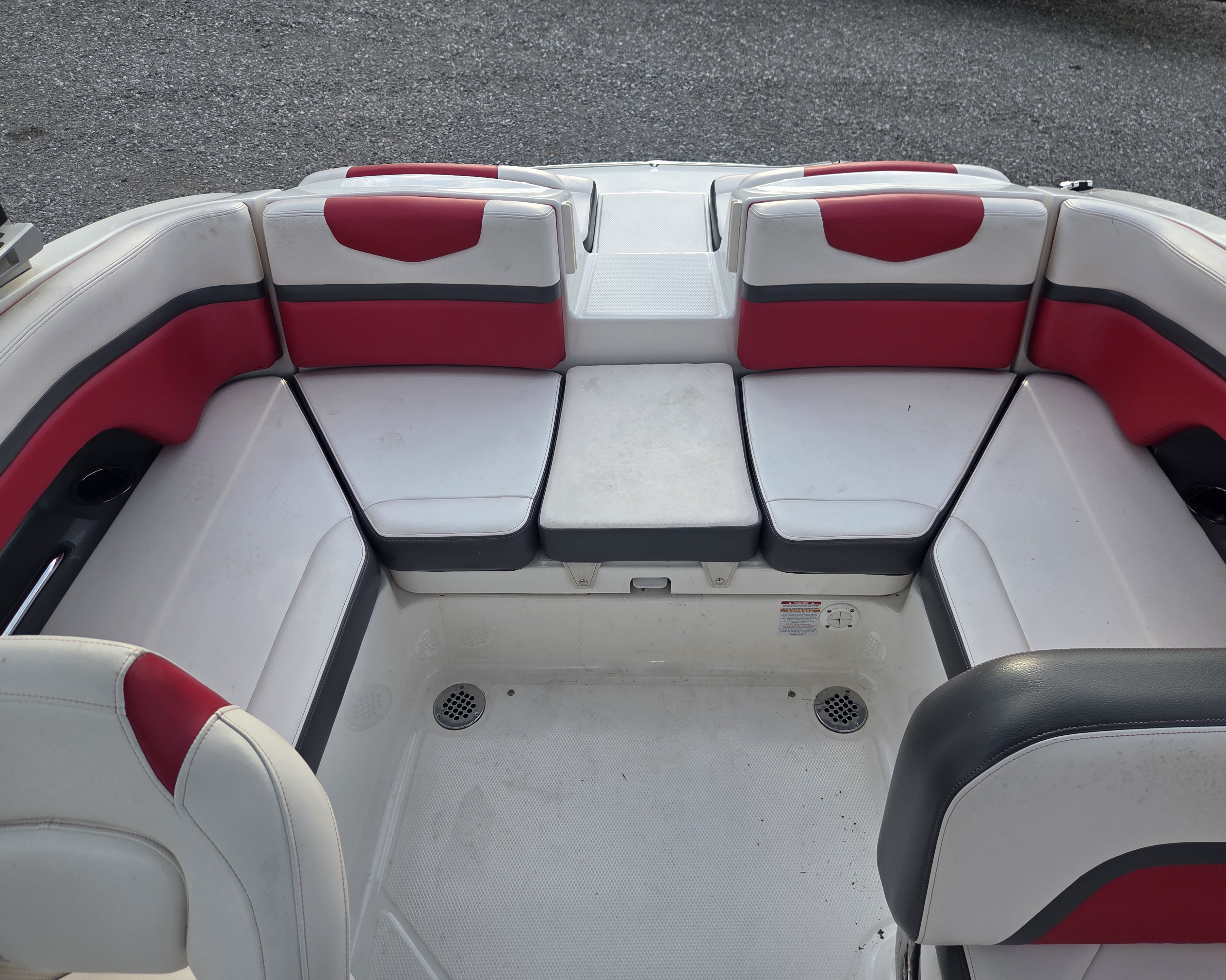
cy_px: 490
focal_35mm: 24
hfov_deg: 70.2
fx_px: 871
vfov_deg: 58.8
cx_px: 642
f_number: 1.8
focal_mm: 5.4
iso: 80
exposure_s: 1/1225
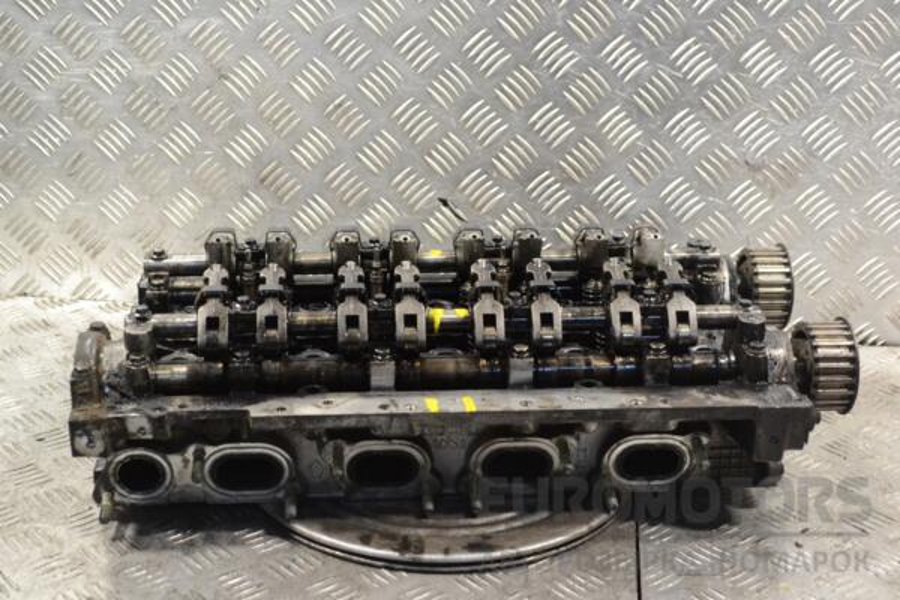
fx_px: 1500
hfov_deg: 33.4
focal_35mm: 60
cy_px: 300
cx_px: 450
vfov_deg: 22.6
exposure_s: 1/200
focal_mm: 40
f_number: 7.1
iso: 3200
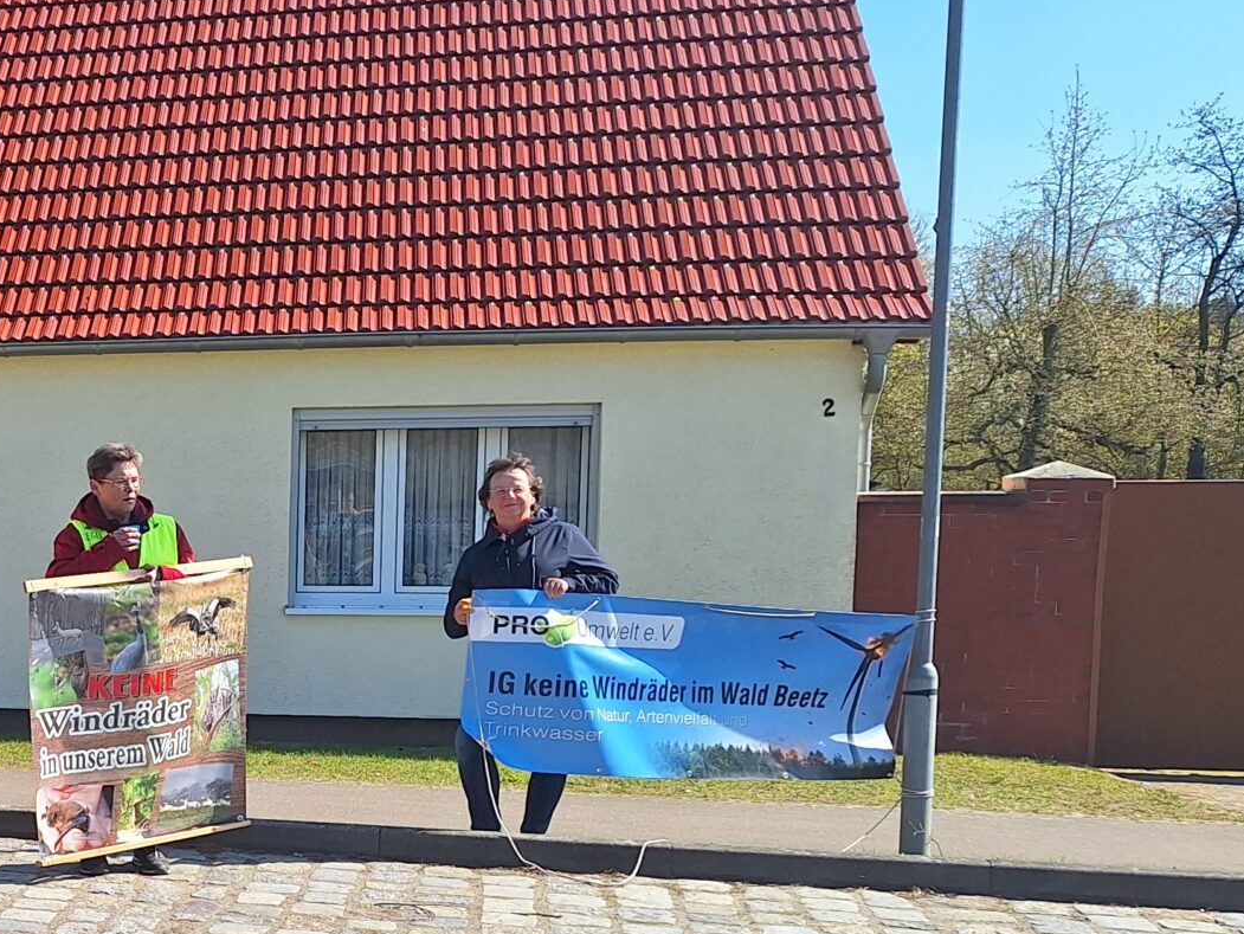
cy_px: 696
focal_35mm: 56
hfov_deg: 29.7
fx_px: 2013
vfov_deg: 25.8
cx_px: -225
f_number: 1.8
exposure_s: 1/2370
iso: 40
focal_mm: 5.54
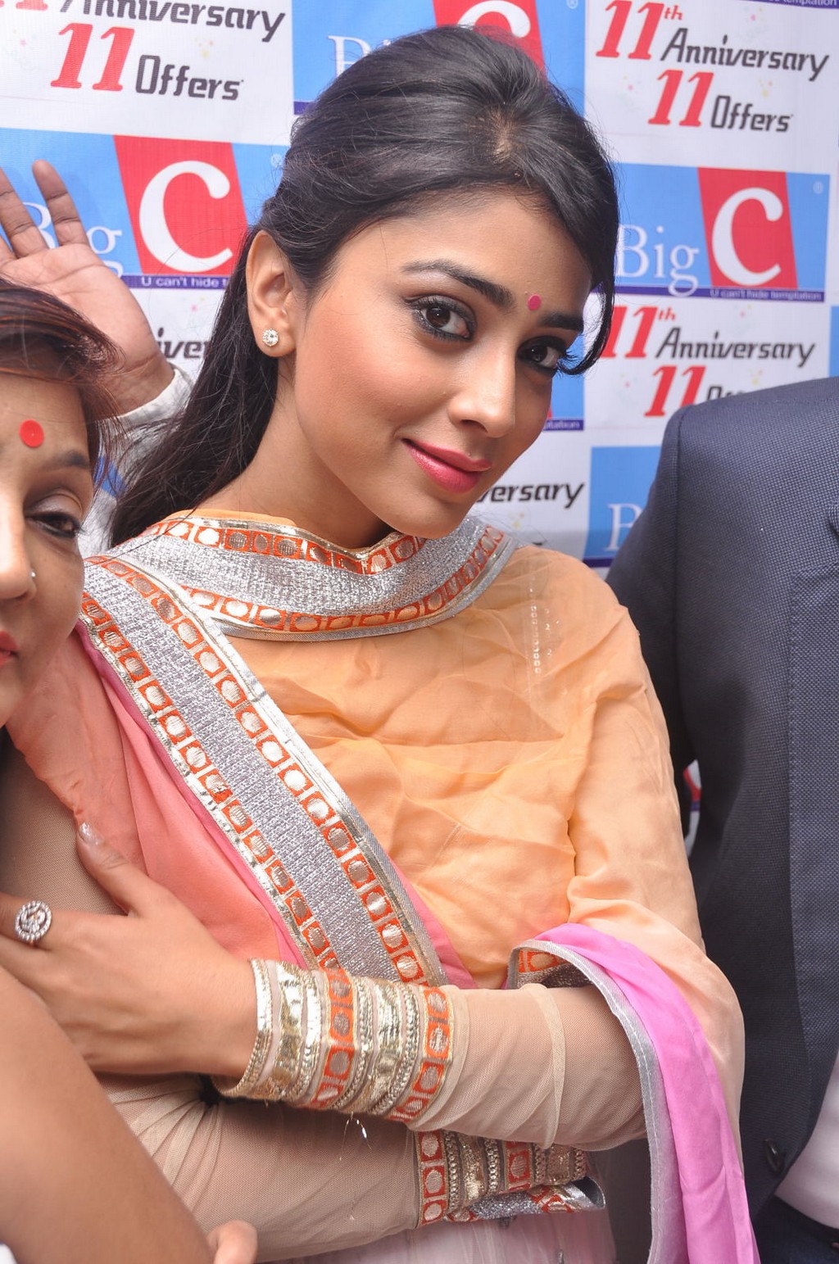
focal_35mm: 39
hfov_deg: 34.1
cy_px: 632
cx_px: 420
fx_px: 1368
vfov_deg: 49.6
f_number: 6.3
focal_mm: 26
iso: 400
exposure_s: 1/125
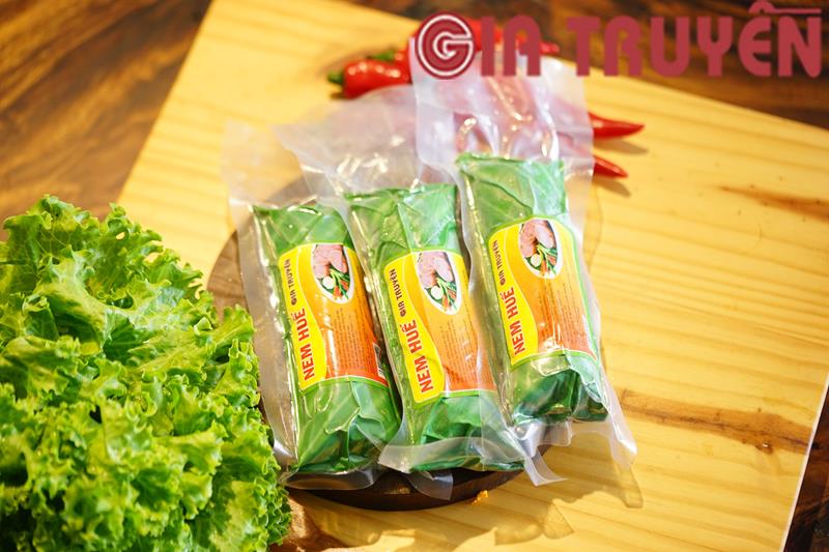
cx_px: 414
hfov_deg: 22.6
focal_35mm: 90
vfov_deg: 15.2
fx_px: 2072
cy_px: 276
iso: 320
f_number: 2.8
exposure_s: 1/80
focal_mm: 90
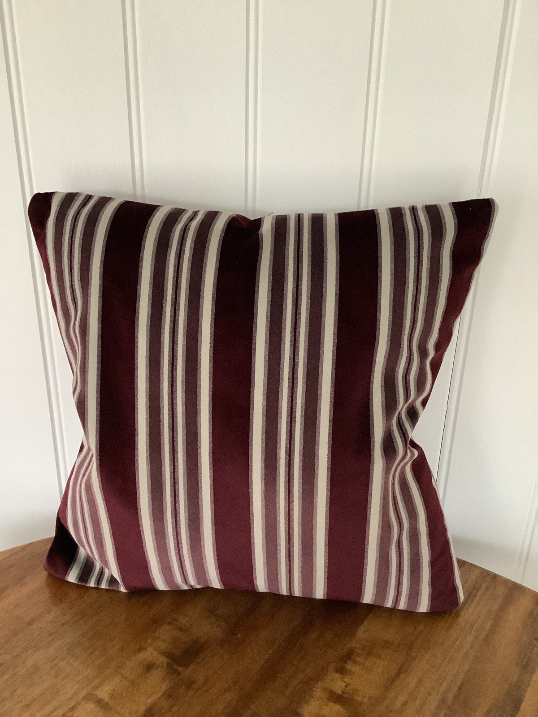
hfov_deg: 45.4
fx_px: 642
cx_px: 269
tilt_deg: -22.9
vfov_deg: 58.4
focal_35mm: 31
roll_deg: -1.5
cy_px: 358
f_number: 2.4
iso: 400
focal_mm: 3.3
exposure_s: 1/40
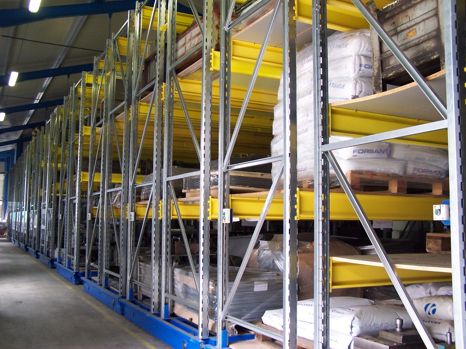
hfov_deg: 49.0
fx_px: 512
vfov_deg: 37.7
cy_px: 174
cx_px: 233
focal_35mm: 38
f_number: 2.8
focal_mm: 6.3
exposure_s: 1/20
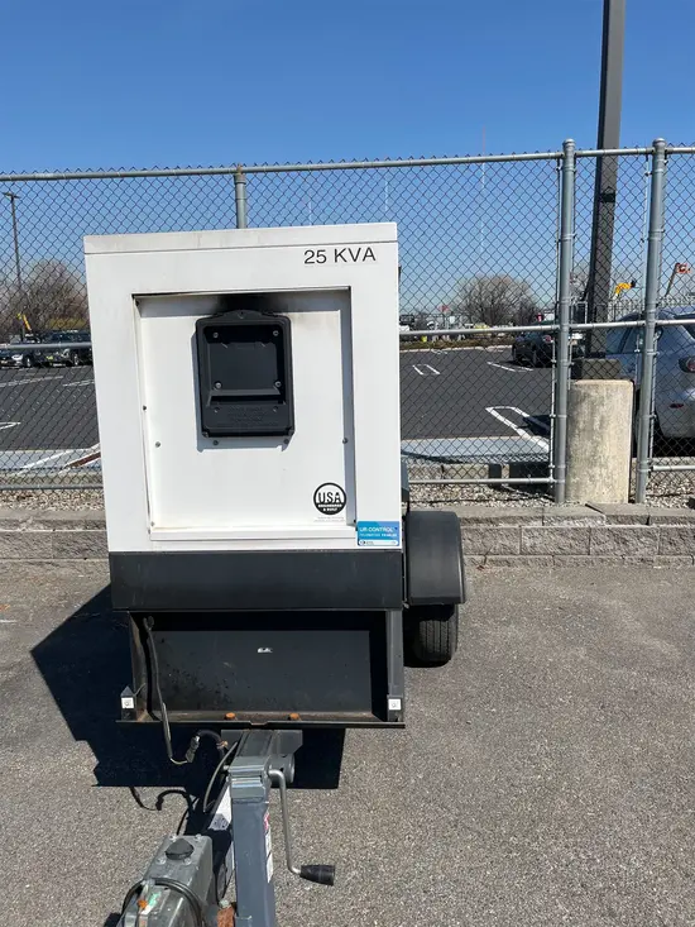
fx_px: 696
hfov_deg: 53.1
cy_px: 464
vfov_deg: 67.3
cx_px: 348
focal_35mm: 26
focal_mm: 5.1
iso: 50
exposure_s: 1/6494
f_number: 1.6
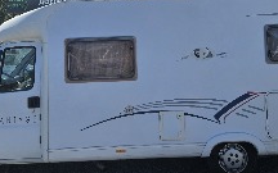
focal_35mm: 47
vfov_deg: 26.9
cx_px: 153
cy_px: 33
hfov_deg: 42.6
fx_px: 356
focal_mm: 5.4
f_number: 1.8
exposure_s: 1/1989
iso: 25
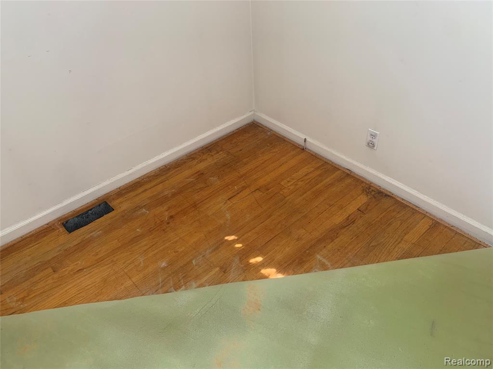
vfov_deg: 53.1
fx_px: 370
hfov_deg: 67.3
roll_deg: +2.8
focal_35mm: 26
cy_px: 184
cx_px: 246
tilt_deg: -41.5
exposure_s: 1/60
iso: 80
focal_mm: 4.25
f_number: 1.8
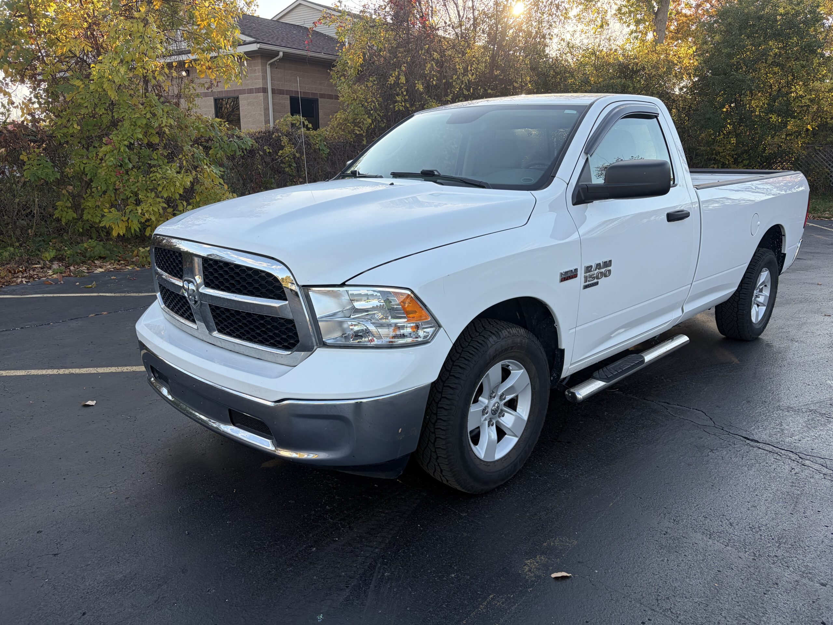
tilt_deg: -13.2
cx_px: 416
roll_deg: -0.3
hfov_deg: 67.3
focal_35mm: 26
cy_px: 312
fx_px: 626
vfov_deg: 53.1
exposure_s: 1/596
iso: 50
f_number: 1.6
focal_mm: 5.96
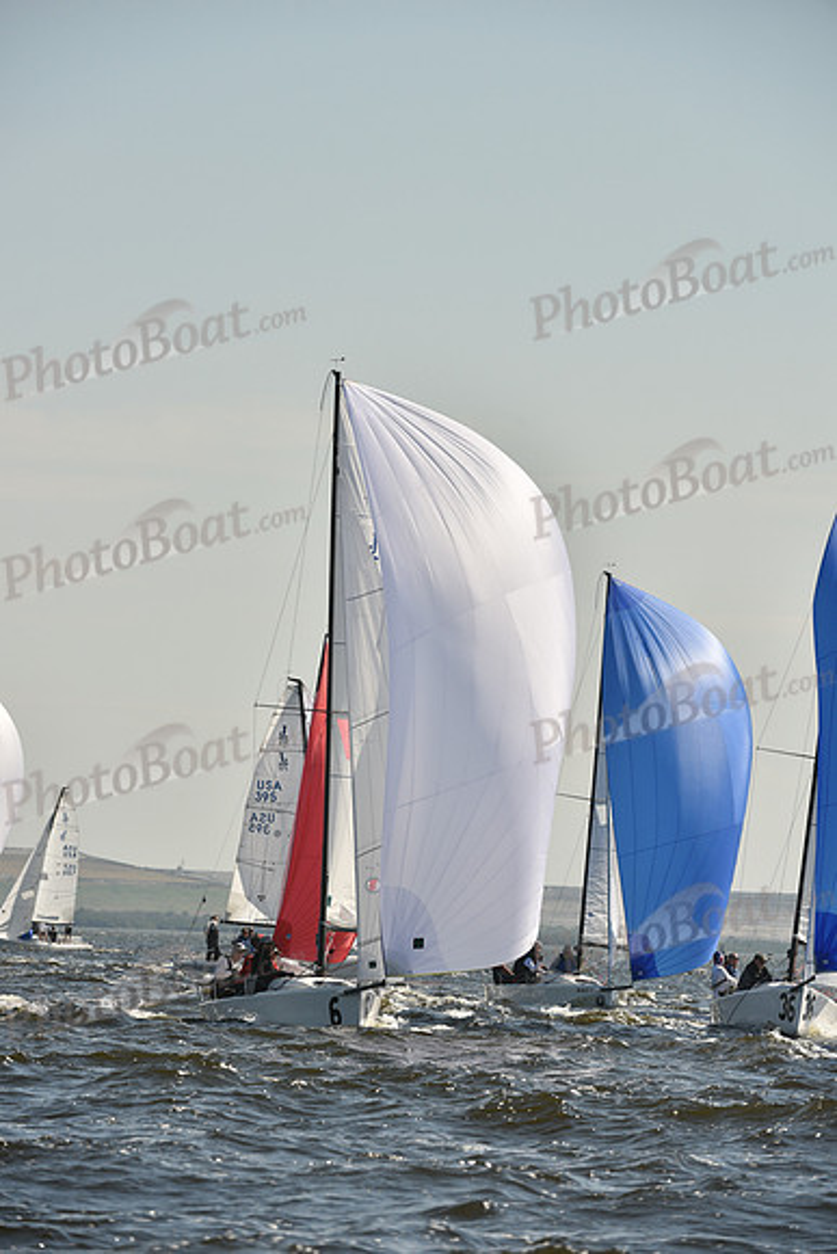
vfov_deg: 8.2
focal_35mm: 250
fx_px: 8713
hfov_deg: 5.5
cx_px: 418
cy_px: 627
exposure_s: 1/1250
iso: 250
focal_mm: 250
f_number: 8
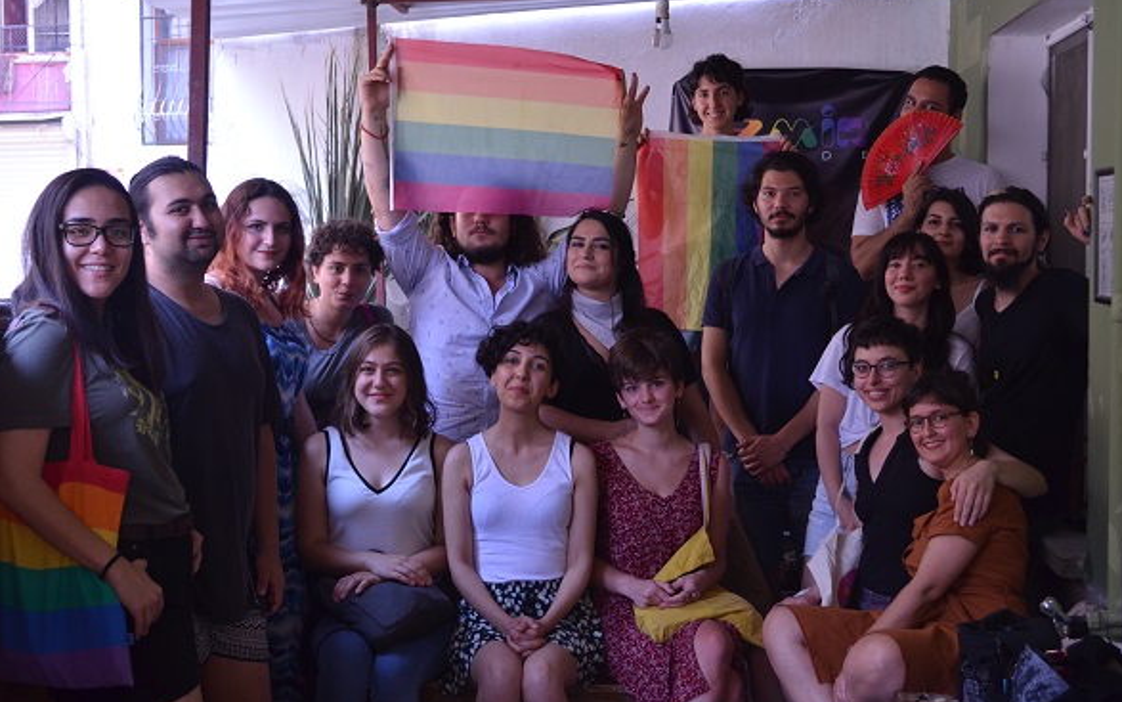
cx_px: 572
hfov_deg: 38.2
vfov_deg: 24.4
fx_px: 1621
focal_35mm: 53
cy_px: 355
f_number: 5
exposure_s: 1/60
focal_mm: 34
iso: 450
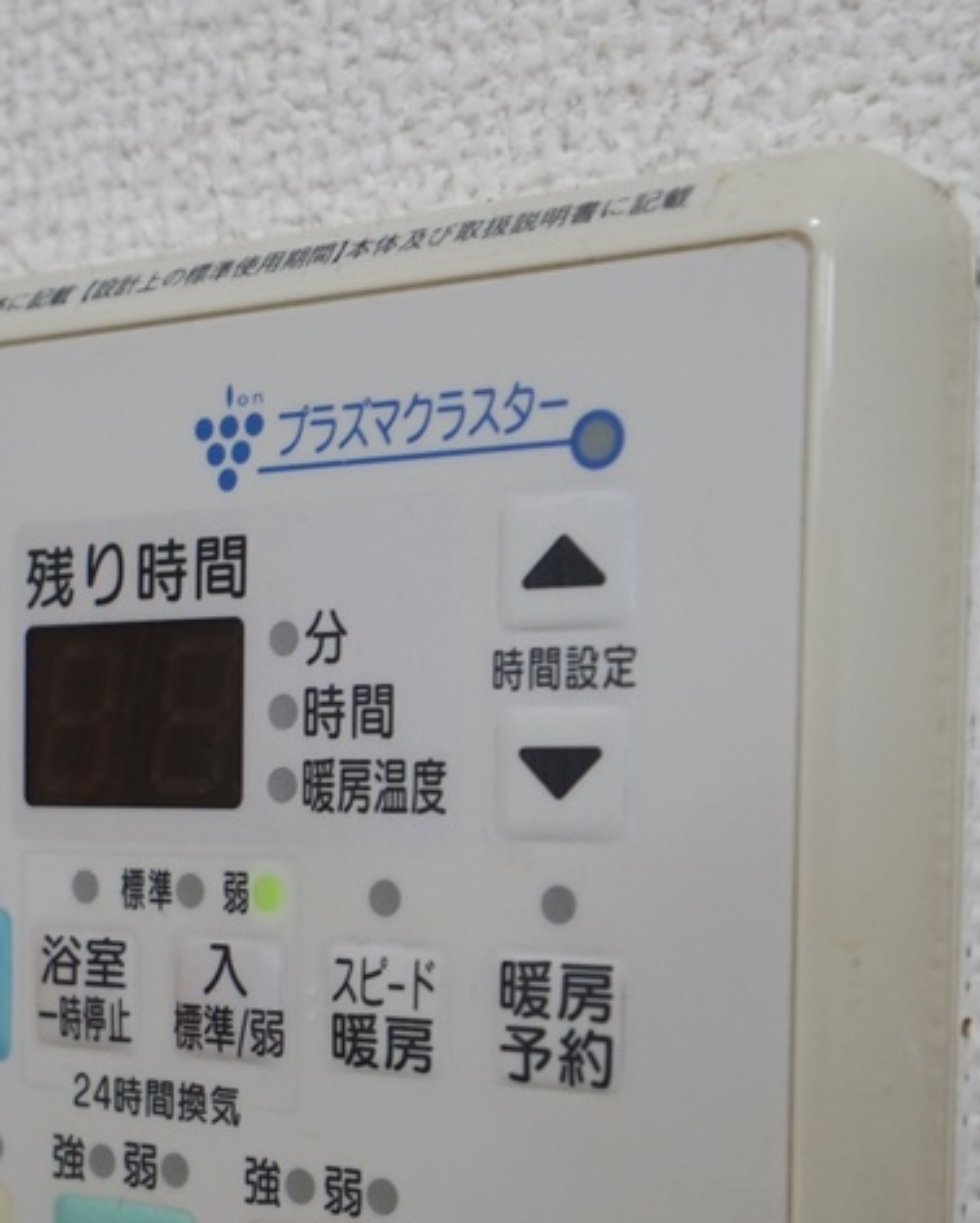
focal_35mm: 58
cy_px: 891
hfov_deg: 26.2
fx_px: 2101
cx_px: 366
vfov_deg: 32.0
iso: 400
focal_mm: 18
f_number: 4
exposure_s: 1/60
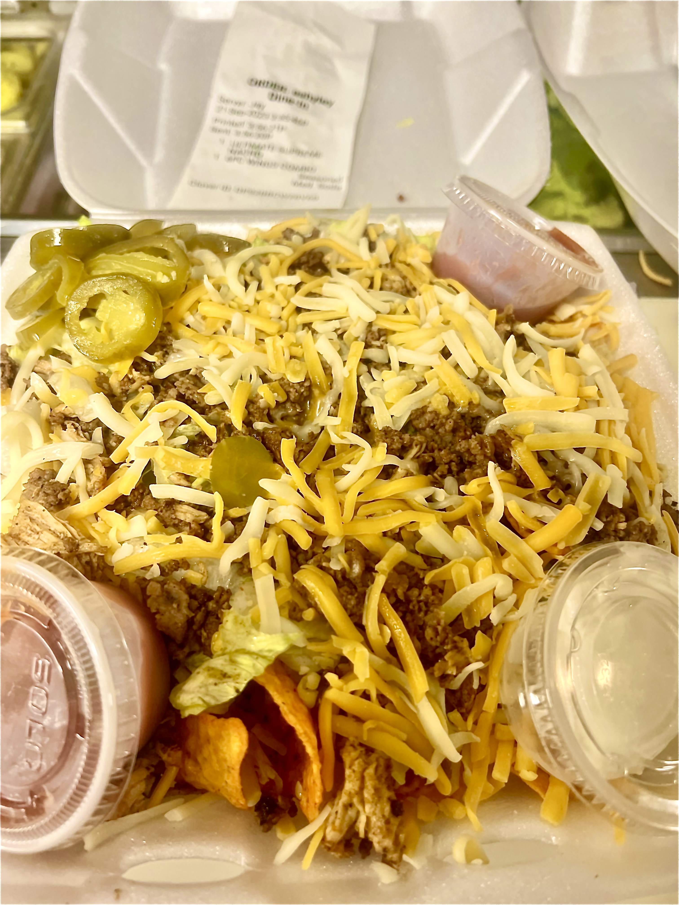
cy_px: 452
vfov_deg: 67.3
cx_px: 340
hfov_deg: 53.1
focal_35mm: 26
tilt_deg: -56.0
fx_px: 680
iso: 160
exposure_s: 1/60
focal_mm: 5.7
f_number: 1.5
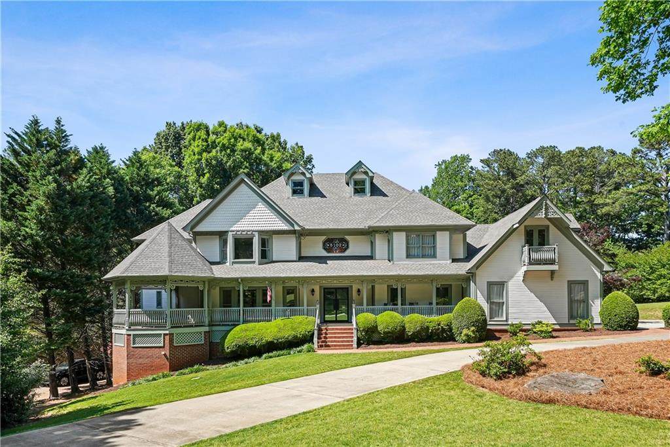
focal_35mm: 22
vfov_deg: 57.2
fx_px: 409
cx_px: 335
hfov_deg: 78.6
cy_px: 224
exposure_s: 1/1250
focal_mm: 22
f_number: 8
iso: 640
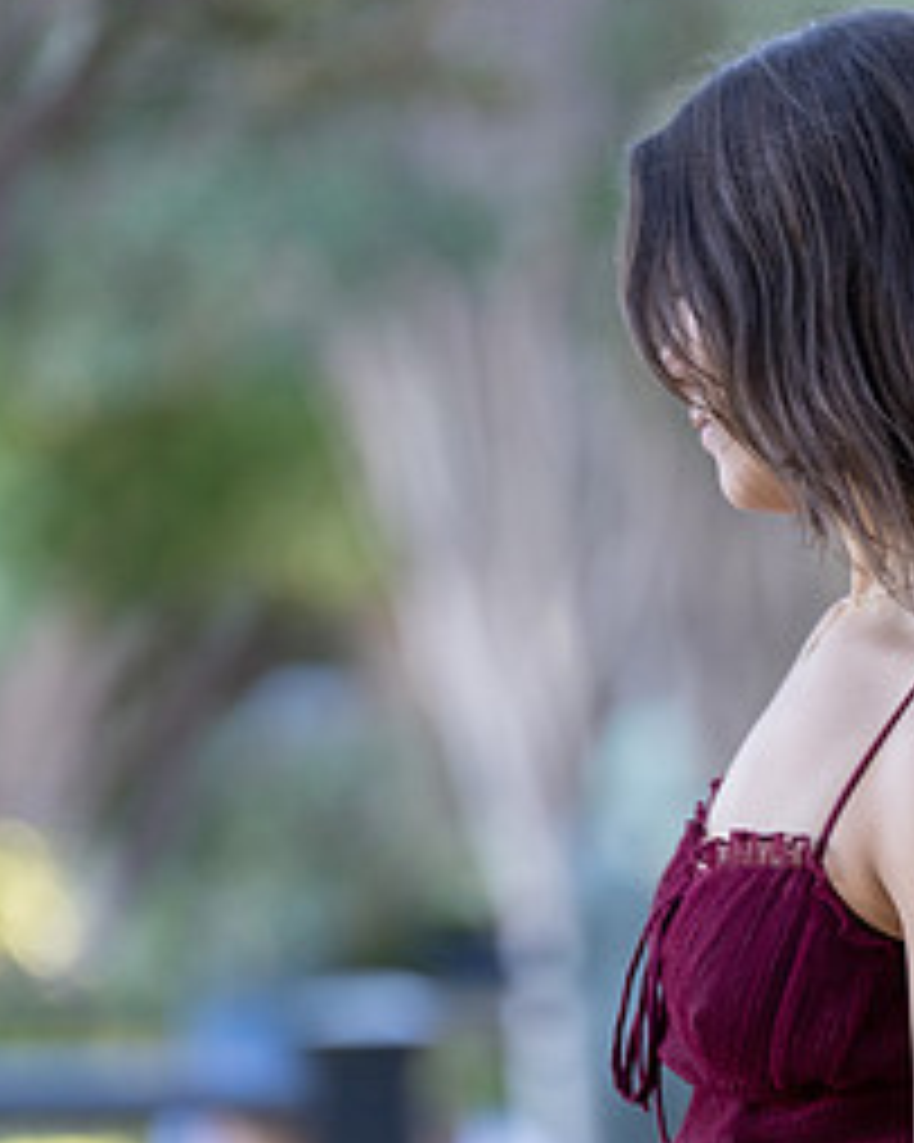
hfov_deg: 4.3
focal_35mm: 361
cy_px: 731
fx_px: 12214
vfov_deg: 5.4
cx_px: 964
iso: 1000
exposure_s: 1/320
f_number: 2.8
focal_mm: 162
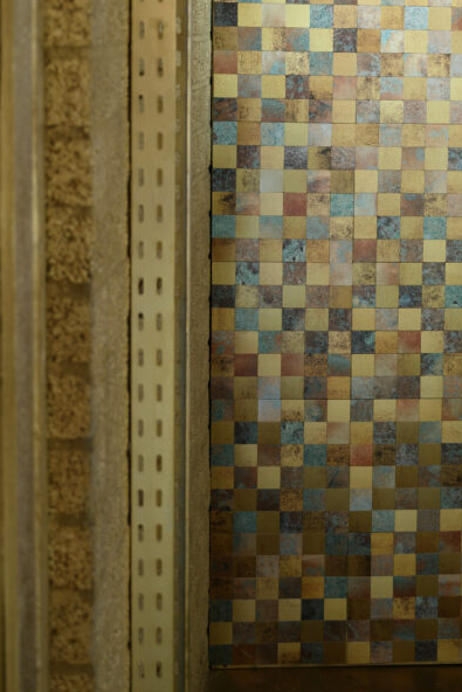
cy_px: 145
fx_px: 1385
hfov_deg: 18.6
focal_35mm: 72
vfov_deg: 27.5
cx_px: 432
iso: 250
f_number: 2.8
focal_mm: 37
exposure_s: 1/5
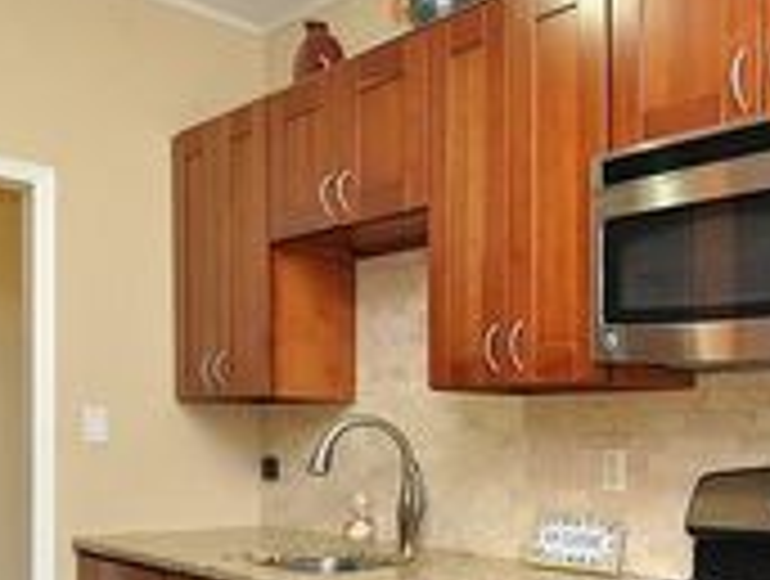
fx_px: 936
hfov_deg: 42.6
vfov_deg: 33.7
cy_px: 445
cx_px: 621
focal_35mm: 42
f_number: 4
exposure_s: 1/60
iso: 800
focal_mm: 10
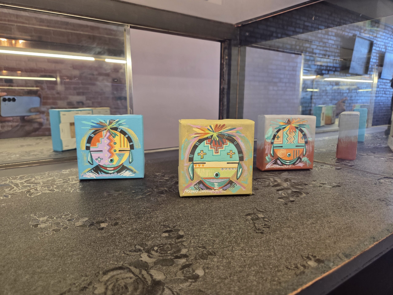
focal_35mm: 23
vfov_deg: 58.9
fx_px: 261
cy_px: 148
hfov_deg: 73.9
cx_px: 196
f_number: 1.8
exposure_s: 1/120
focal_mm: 5.4
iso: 200
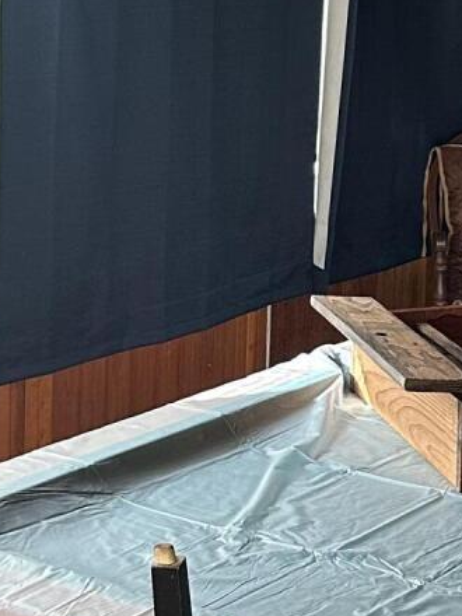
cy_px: 62
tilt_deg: -6.8
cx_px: 602
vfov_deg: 17.8
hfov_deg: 13.1
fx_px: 1940
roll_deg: -3.4
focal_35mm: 109
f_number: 1.78
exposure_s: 1/121
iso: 250
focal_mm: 6.86
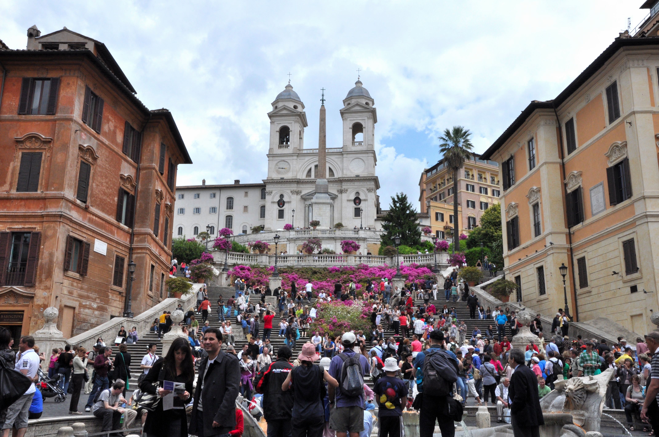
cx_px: 330
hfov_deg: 57.3
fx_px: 603
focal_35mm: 33
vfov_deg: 39.9
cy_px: 218
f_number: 16
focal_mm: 22
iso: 640
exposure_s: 1/250
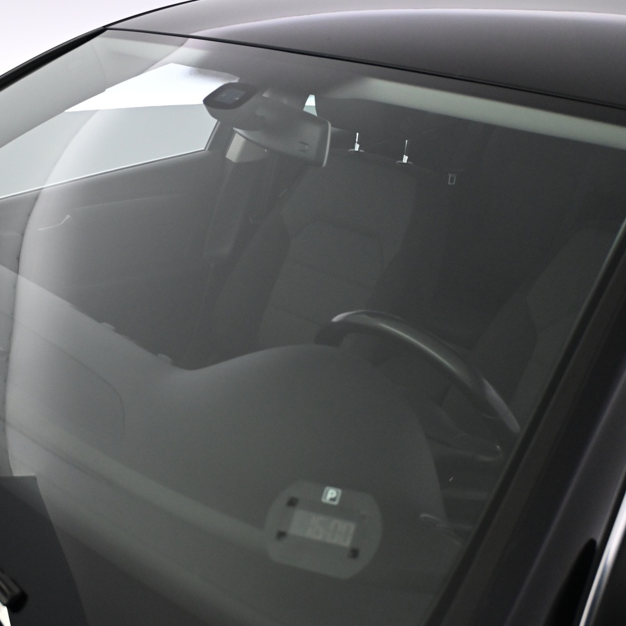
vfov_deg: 39.7
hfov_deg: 39.3
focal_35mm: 42
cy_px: 312
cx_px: 210
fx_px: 866
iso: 2200
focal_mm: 21.5
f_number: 4
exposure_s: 1/125
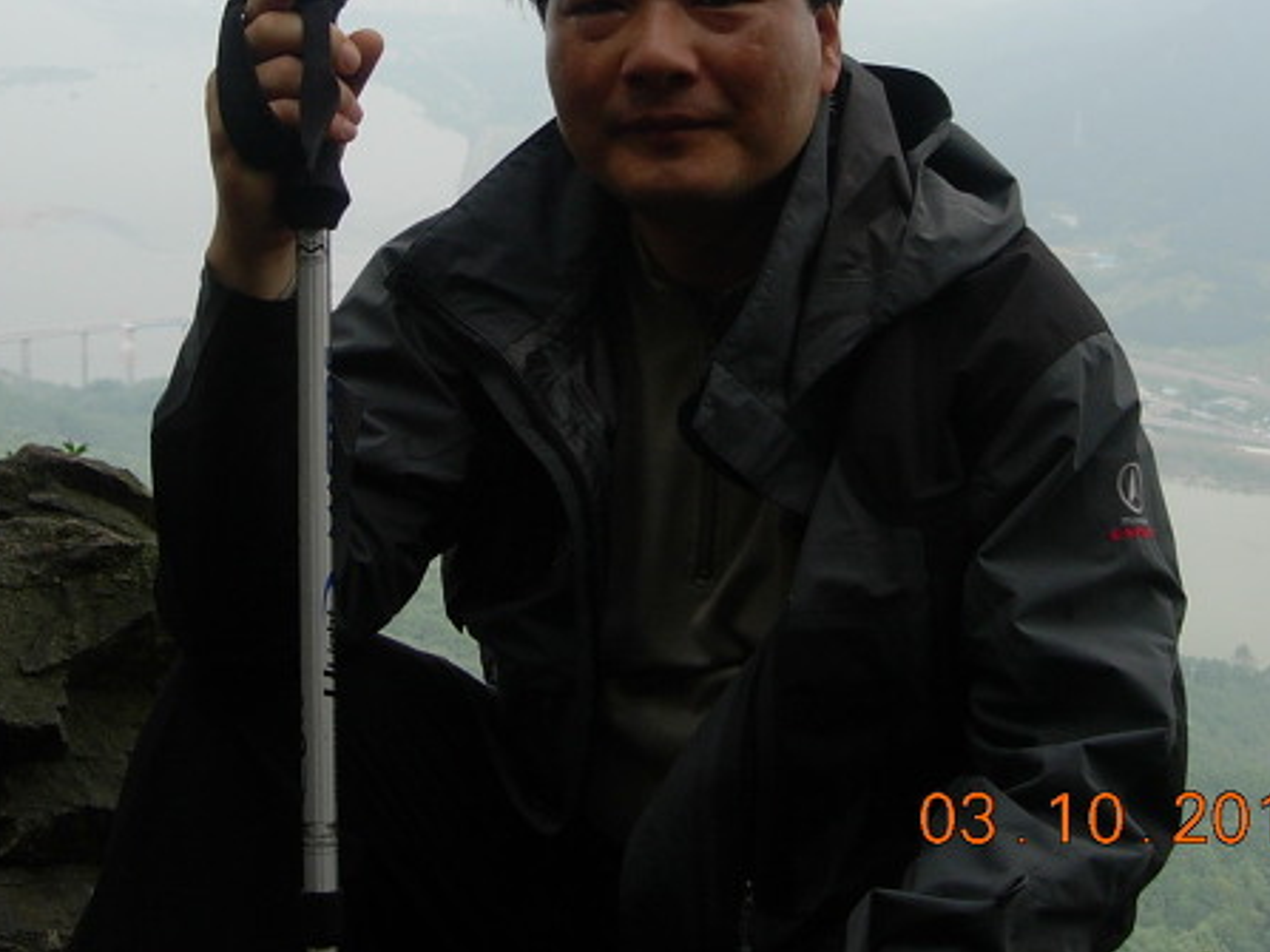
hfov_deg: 29.8
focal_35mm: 65
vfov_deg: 22.2
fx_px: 2384
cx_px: 591
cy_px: 175
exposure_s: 1/430
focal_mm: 7.8
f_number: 2.8
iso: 64
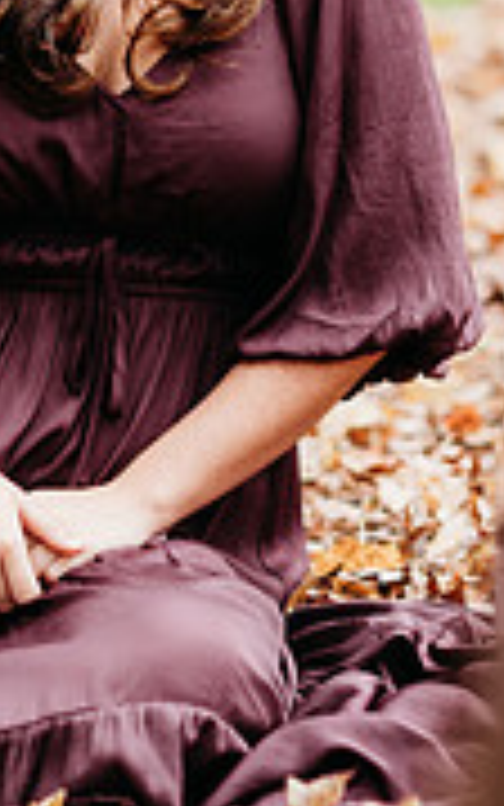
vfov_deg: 9.6
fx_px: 4787
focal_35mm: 218
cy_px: 95
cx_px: 270
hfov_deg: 6.0
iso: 400
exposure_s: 1/320
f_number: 2.2
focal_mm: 85
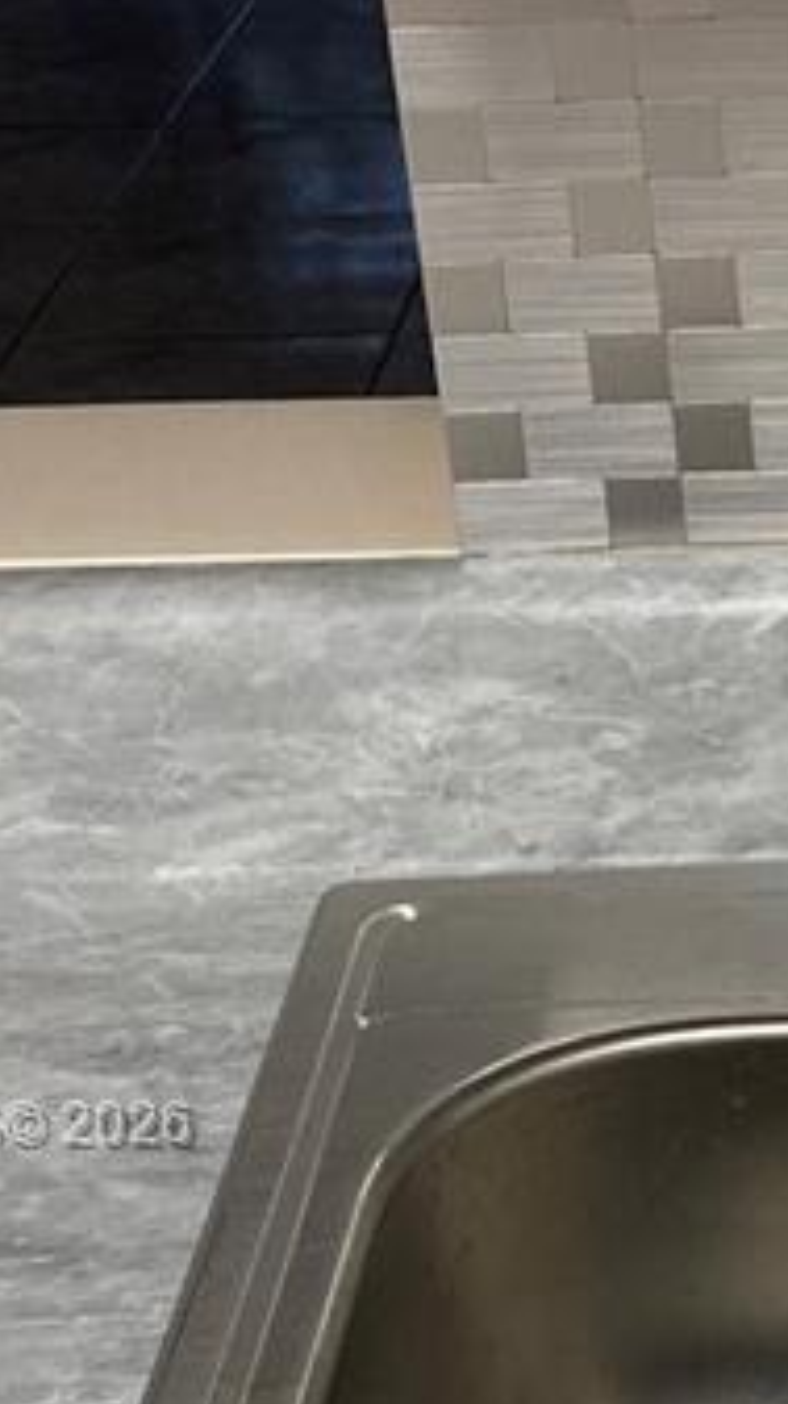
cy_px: 1129
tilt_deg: -31.2
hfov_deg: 11.3
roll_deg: +2.4
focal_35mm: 101
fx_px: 3760
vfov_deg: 20.9
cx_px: 1297
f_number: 1.8
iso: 125
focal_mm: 4.25
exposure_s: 1/120
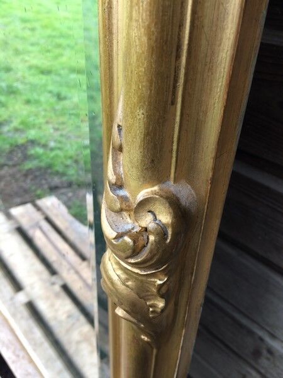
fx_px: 316
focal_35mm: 29
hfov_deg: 48.2
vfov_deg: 61.7
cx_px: 142
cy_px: 189
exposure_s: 1/33
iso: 40
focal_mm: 4.15
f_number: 2.2
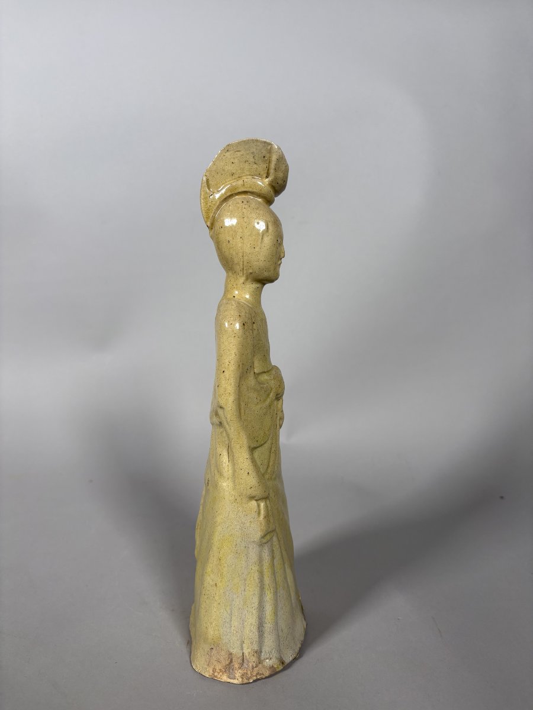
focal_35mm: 26
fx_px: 534
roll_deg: -0.7
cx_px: 266
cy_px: 355
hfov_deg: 53.1
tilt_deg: -10.0
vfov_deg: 67.3
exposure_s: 1/148
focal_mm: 5.96
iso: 32
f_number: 1.6
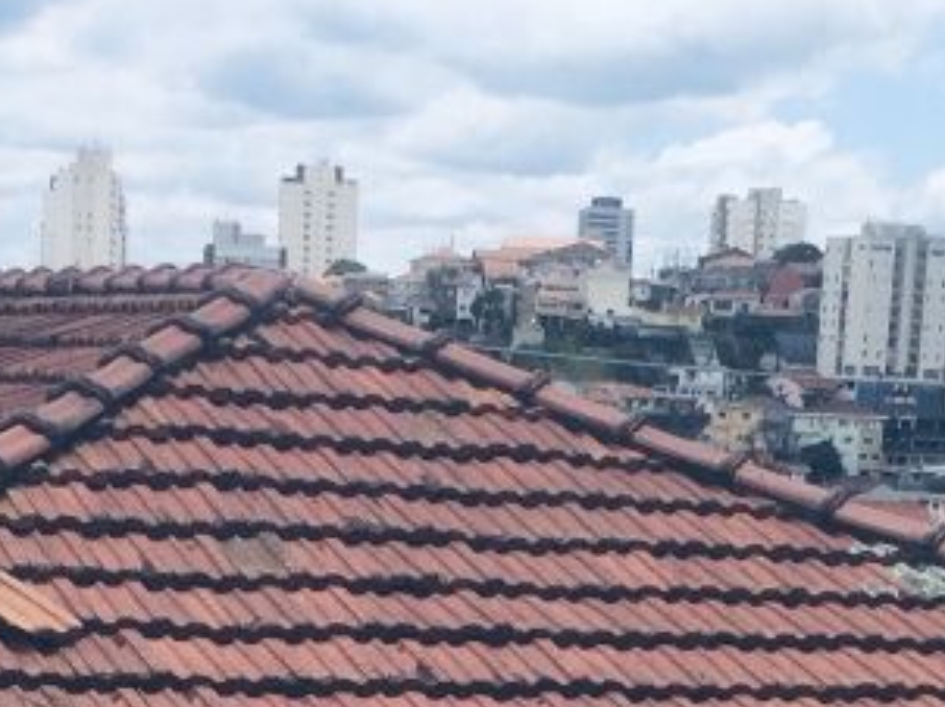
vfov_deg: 11.2
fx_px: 3355
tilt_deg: -14.3
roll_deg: -3.6
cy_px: 1289
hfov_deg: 16.0
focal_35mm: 123
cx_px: 451
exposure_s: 1/1261
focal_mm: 4.15
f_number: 2.2
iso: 25
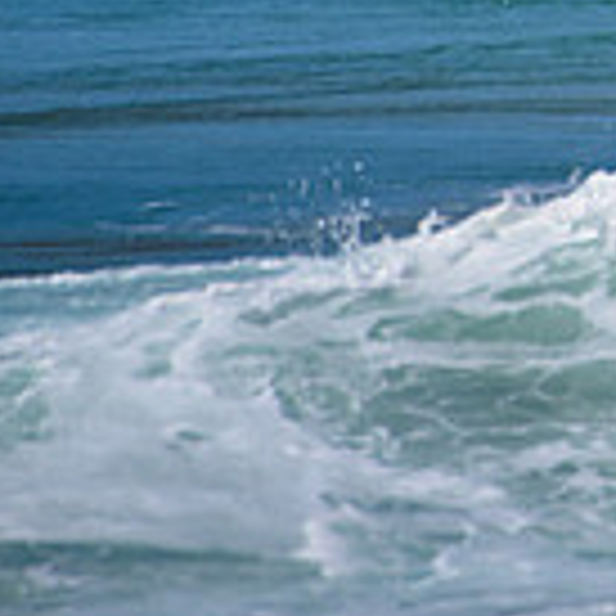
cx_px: 1369
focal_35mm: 2199
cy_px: -369
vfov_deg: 0.8
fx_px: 44272
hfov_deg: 0.8
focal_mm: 500
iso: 90
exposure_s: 1/2000
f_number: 5.6
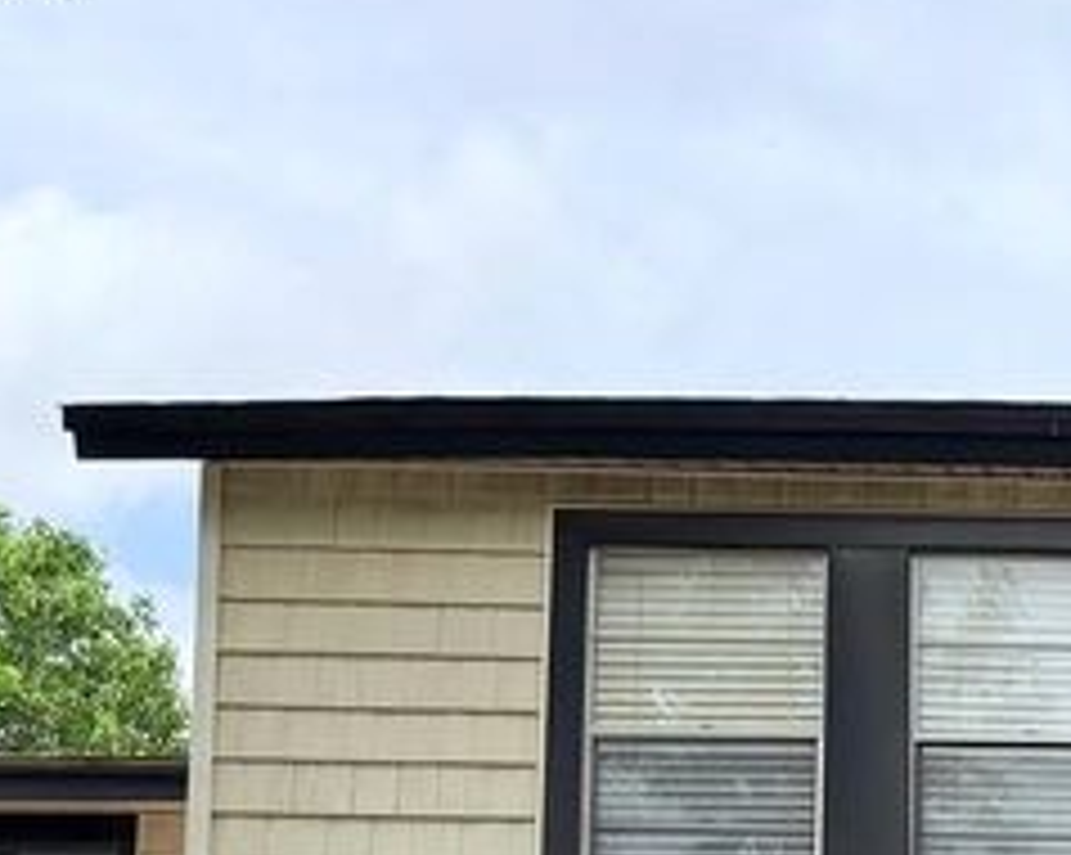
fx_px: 3199
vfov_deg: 13.9
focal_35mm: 101
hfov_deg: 17.1
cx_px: 1616
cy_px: 1408
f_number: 1.78
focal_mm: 6.76
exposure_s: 1/3279
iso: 100
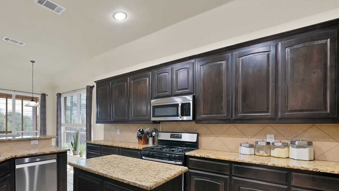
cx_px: 113
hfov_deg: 89.3
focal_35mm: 18
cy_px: 125
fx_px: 162
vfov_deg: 59.8
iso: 640
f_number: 9
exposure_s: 1/2.5
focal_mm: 12
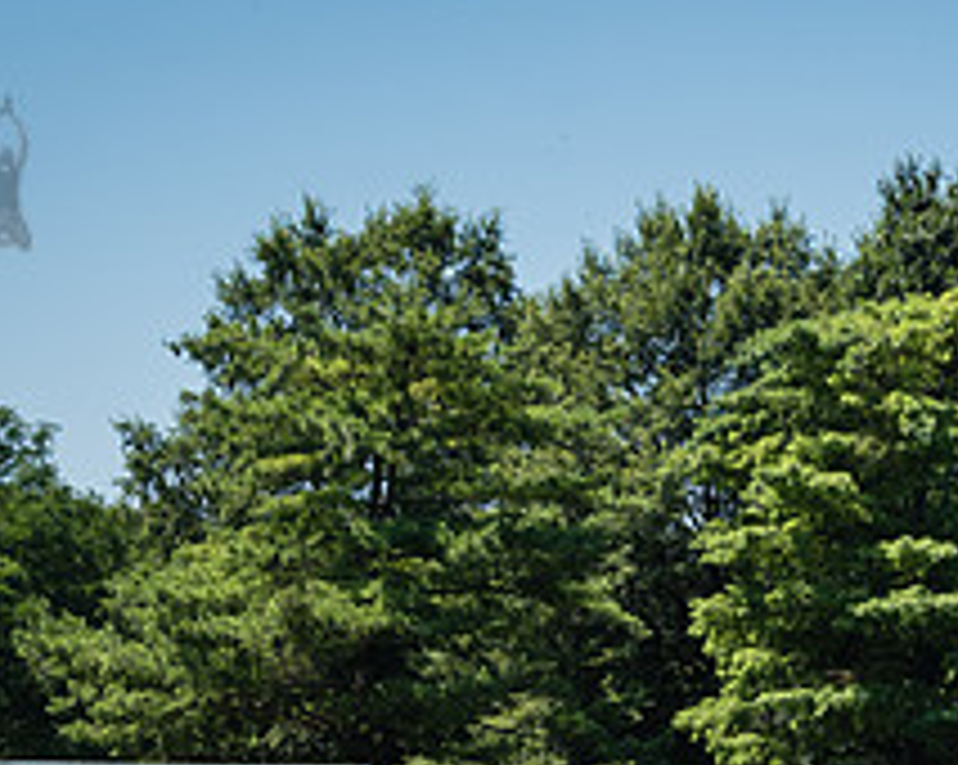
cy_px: 1003
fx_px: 5071
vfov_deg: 8.5
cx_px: 973
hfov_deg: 10.7
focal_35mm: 179
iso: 200
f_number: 5
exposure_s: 1/800
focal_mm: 52
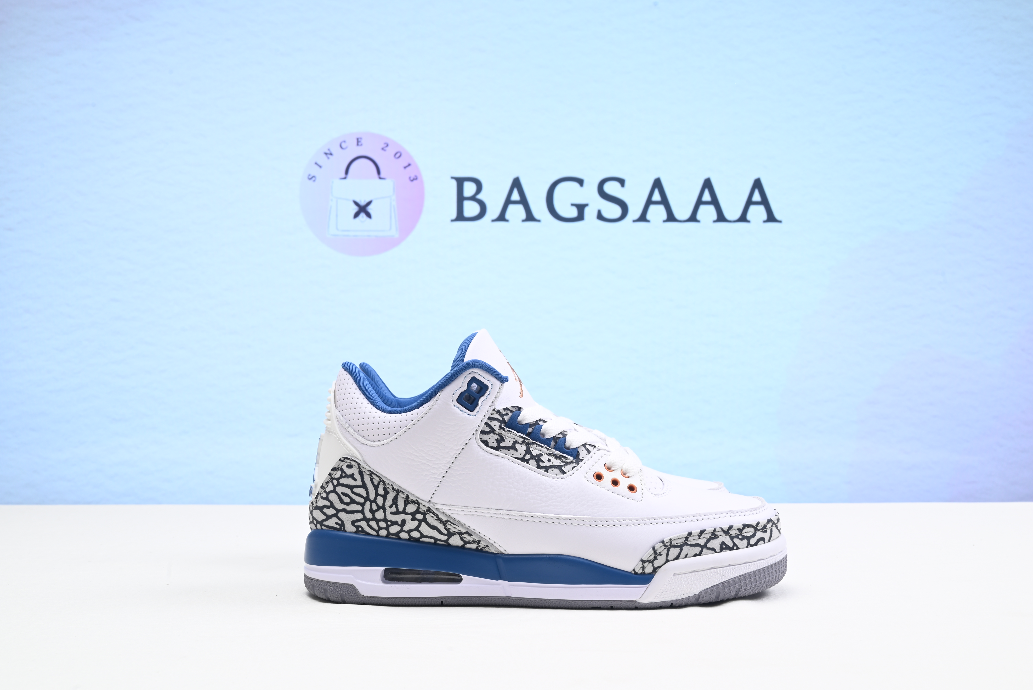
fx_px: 1148
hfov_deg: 48.4
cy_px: 345
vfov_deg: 33.4
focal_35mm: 40
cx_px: 516
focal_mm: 40
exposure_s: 1/2
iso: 100
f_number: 16
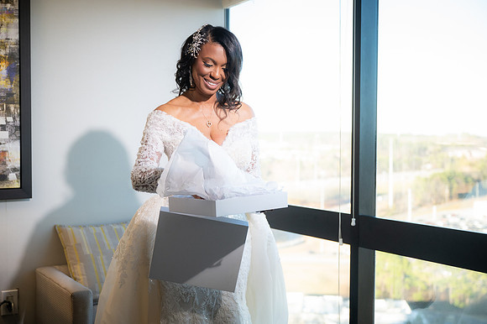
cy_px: 162
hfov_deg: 44.4
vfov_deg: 30.4
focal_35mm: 44
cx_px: 244
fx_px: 596
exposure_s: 1/125
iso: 1600
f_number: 2.8
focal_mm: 42
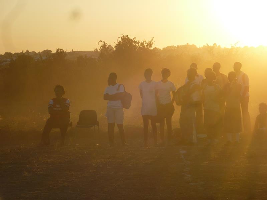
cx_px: 134
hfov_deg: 14.9
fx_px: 1018
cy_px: 100
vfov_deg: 11.2
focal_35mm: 132
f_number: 5.9
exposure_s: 1/250
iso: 80
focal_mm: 22
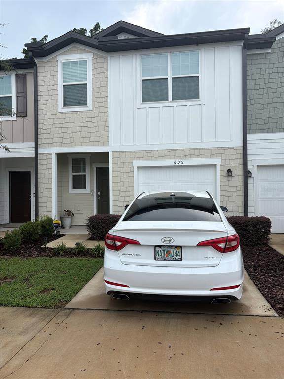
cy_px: 190
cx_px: 142
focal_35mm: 26
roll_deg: +0.9
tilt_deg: +2.1
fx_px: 284
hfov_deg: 53.1
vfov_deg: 67.3
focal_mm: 5.96
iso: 50
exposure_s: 1/1420
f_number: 1.6
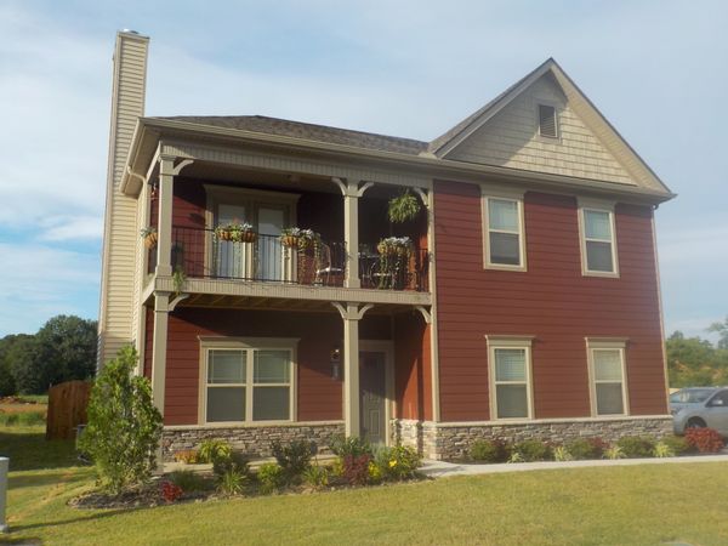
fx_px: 631
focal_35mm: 30
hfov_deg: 60.0
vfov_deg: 46.8
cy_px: 273
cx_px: 364
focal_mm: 4.1
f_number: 3.3
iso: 125
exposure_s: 1/1000
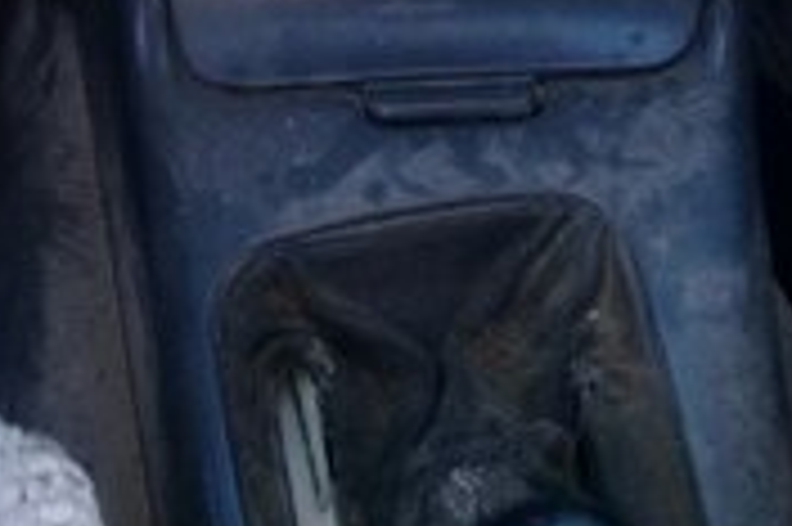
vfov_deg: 13.3
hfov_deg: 22.4
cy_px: -459
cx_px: 356
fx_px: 2000
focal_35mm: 91
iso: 64
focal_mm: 3.3
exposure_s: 1/33
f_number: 2.2
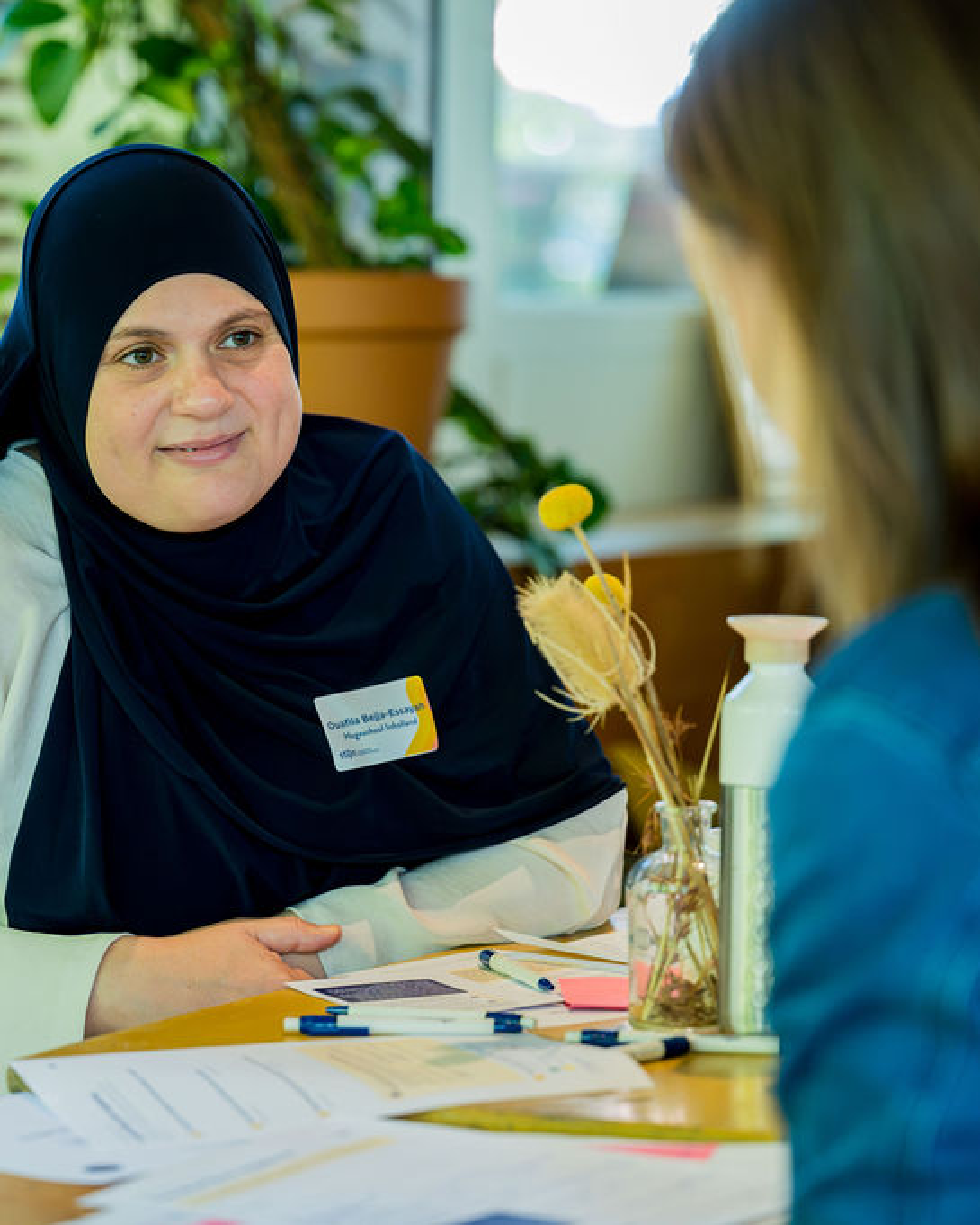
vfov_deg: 16.0
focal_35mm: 120
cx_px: 360
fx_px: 4350
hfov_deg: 12.8
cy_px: 612
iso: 2000
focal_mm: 85
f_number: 2.8
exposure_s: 1/200
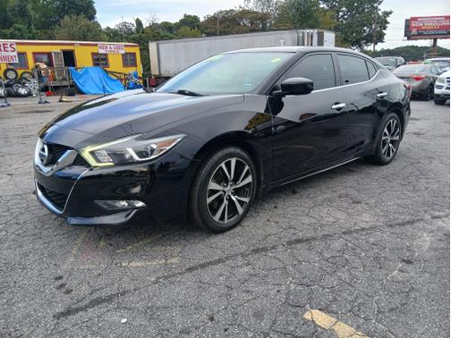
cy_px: 169
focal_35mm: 26
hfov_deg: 67.3
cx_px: 226
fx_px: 339
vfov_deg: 53.1
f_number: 1.8
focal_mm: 3.98
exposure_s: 1/120
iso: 25
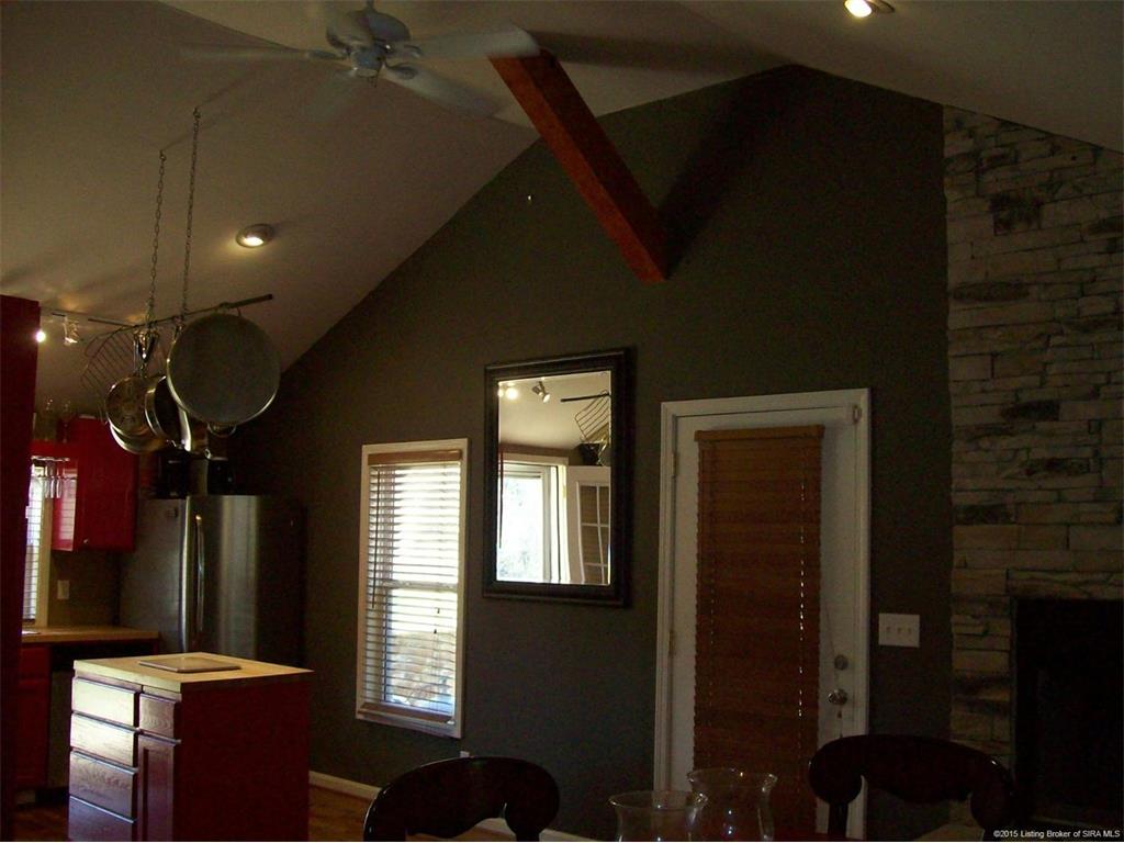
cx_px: 562
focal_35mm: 36
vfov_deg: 39.7
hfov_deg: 51.4
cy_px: 422
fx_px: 1169
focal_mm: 6
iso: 200
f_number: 2.7
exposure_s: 1/64
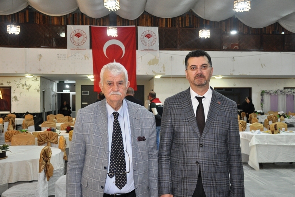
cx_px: 151
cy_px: 98
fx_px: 340
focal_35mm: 42
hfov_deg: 46.9
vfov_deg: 32.3
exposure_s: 1/100
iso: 800
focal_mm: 27
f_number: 4
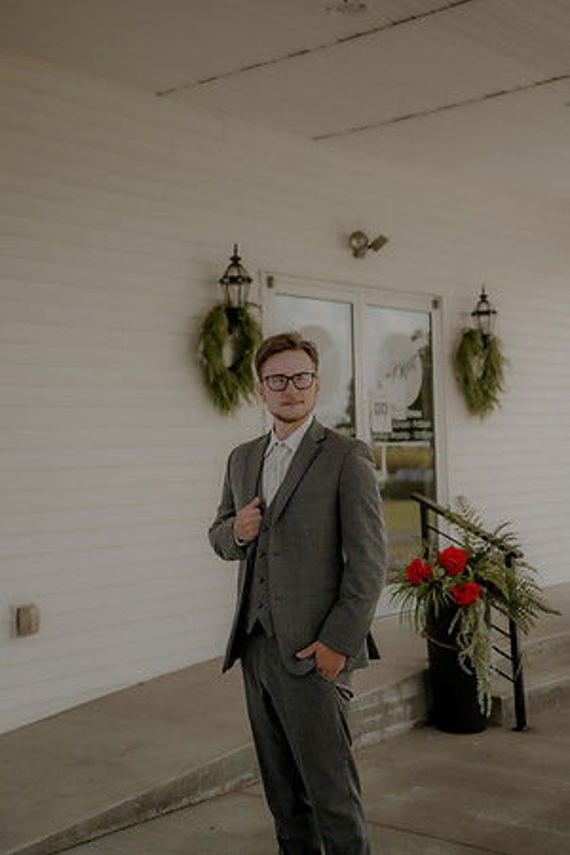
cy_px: 428
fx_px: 1235
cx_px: 285
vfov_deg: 38.2
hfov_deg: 26.0
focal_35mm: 52
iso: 400
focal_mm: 35
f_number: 1.8
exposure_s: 1/2500
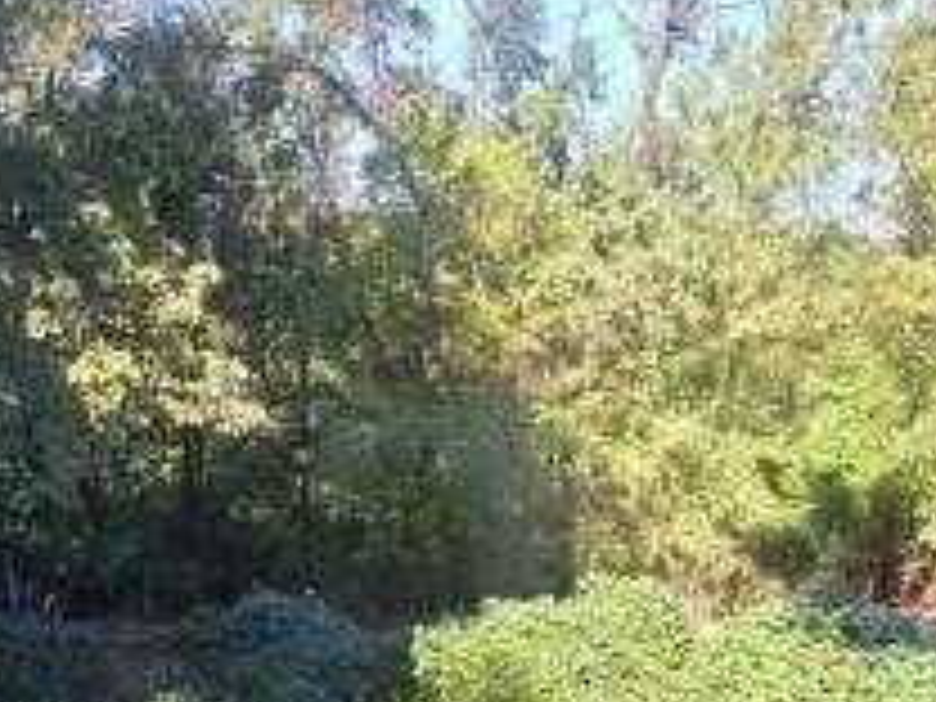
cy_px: 738
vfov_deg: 32.4
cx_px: 468
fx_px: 1082
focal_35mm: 40
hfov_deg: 46.8
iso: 40
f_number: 1.9
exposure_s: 1/298
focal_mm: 2.2
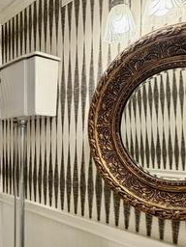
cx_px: 35
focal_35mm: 35
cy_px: 163
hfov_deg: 39.0
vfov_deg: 51.7
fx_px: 251
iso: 250
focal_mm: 2.22
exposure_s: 1/120
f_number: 2.2
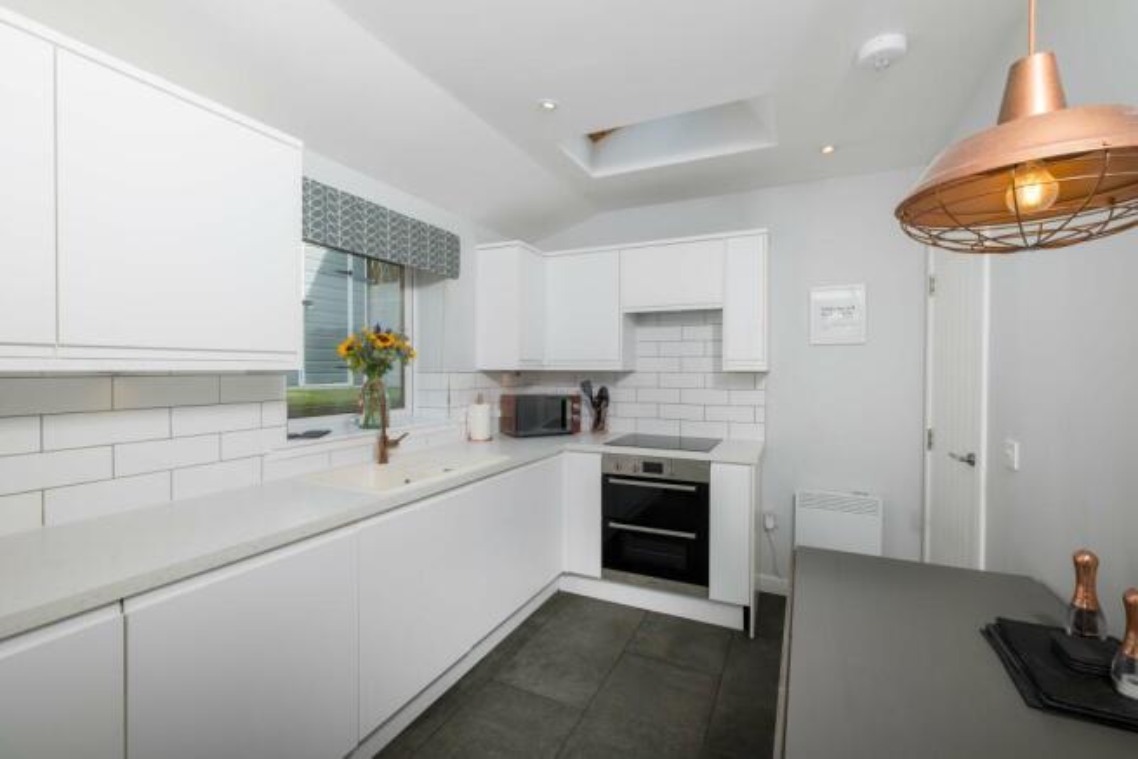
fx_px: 474
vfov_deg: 77.4
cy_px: 380
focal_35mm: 15
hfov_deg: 100.4
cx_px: 569
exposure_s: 1/200
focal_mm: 10
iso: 200
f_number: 6.4
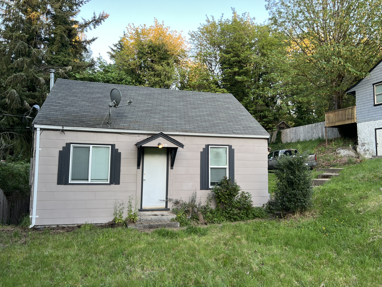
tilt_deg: +4.8
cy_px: 144
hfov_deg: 67.3
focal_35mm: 26
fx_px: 287
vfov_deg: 53.1
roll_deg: -1.3
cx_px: 191
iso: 50
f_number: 1.5
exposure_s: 1/121
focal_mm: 5.7
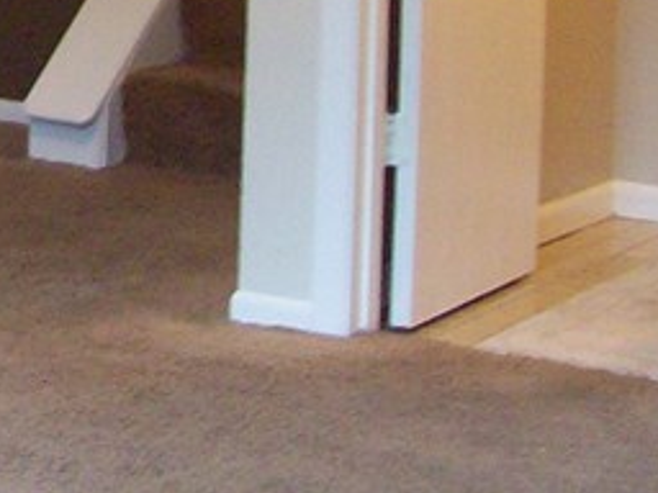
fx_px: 2737
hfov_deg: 12.3
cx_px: -607
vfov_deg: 9.8
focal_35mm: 144
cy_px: -368
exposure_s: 1/8
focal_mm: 6
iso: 160
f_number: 2.7
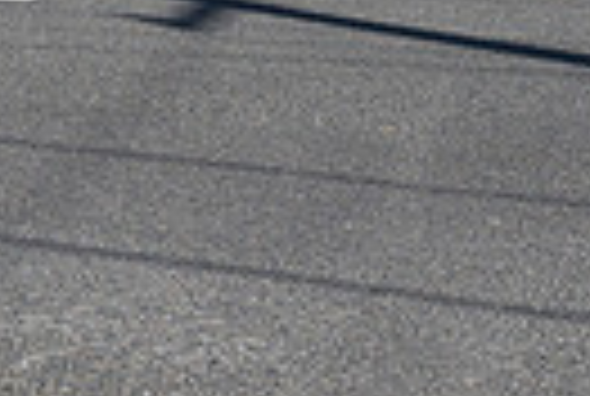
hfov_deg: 16.2
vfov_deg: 11.6
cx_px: -473
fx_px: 1741
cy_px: -407
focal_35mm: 106
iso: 100
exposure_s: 1/500
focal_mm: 24
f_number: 8
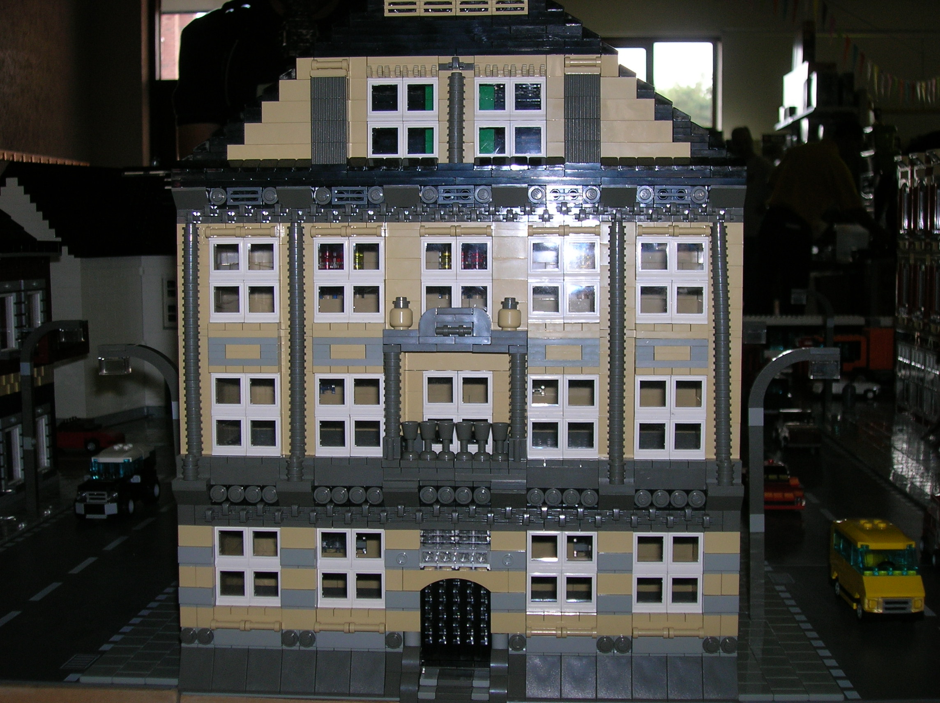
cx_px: 470
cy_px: 352
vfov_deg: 31.5
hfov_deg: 41.3
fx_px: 1248
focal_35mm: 46
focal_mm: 7.7
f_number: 3.2
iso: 50
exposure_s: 1/60.1
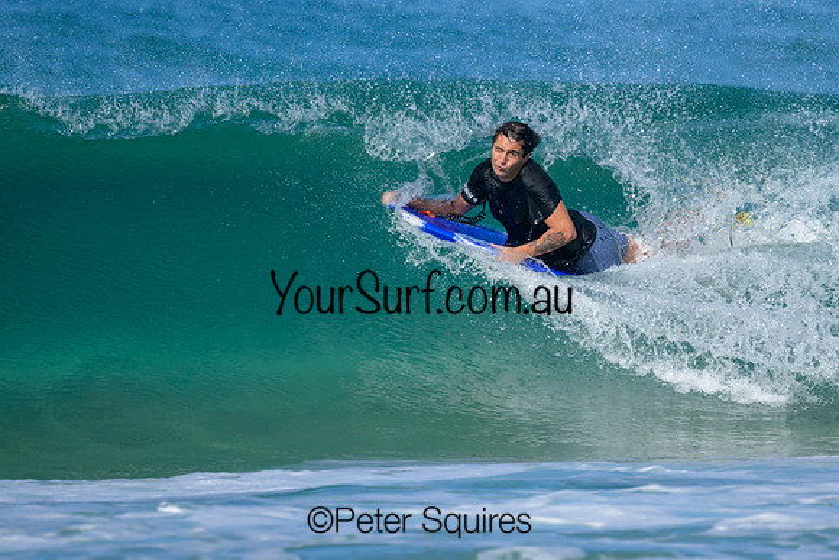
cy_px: 266
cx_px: 550
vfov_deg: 1.3
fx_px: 24444
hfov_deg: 2.0
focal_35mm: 1049
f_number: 6.3
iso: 250
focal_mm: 800
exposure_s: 1/2000
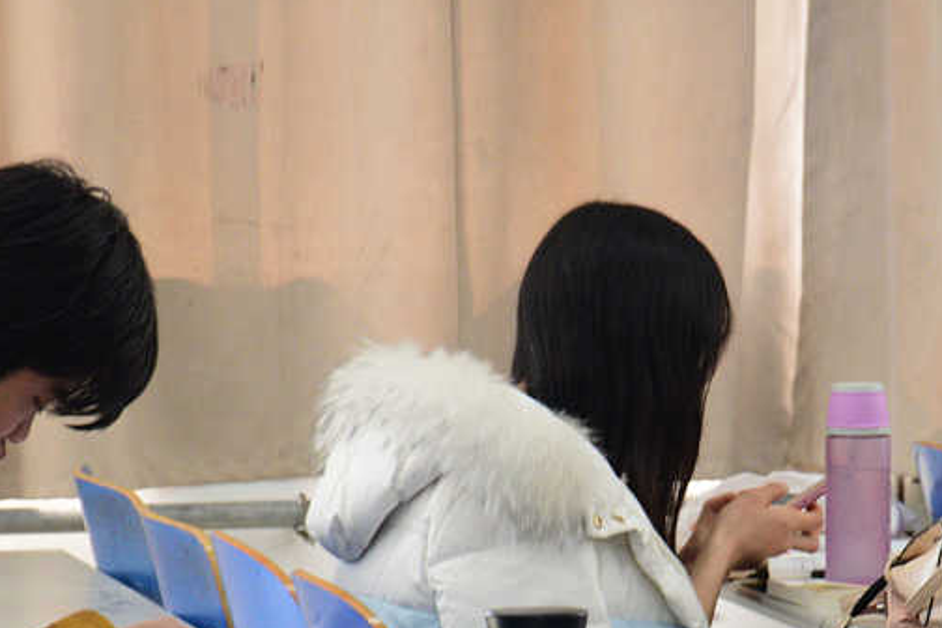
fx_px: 9817
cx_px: 592
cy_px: 606
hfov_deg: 5.5
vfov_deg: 3.7
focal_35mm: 375
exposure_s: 1/80
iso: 800
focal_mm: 105
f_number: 5.6
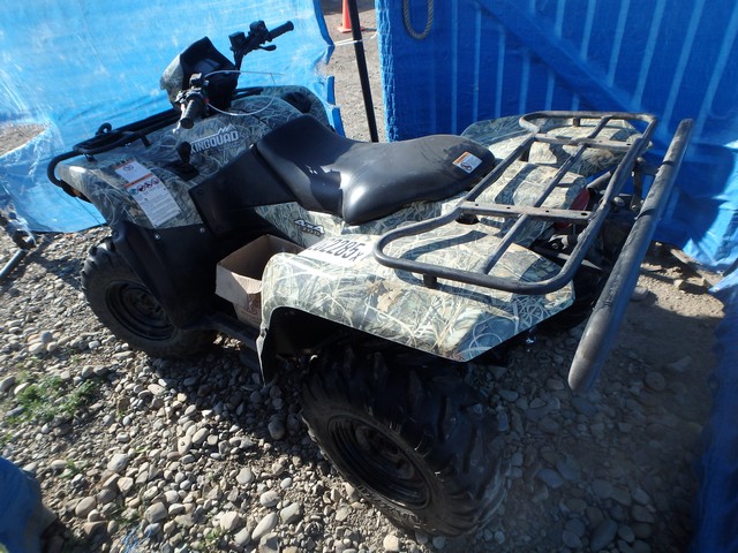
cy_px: 276
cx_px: 369
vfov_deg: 63.4
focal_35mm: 21
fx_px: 448
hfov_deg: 79.0
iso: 125
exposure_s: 1/640
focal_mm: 3.7
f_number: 3.5
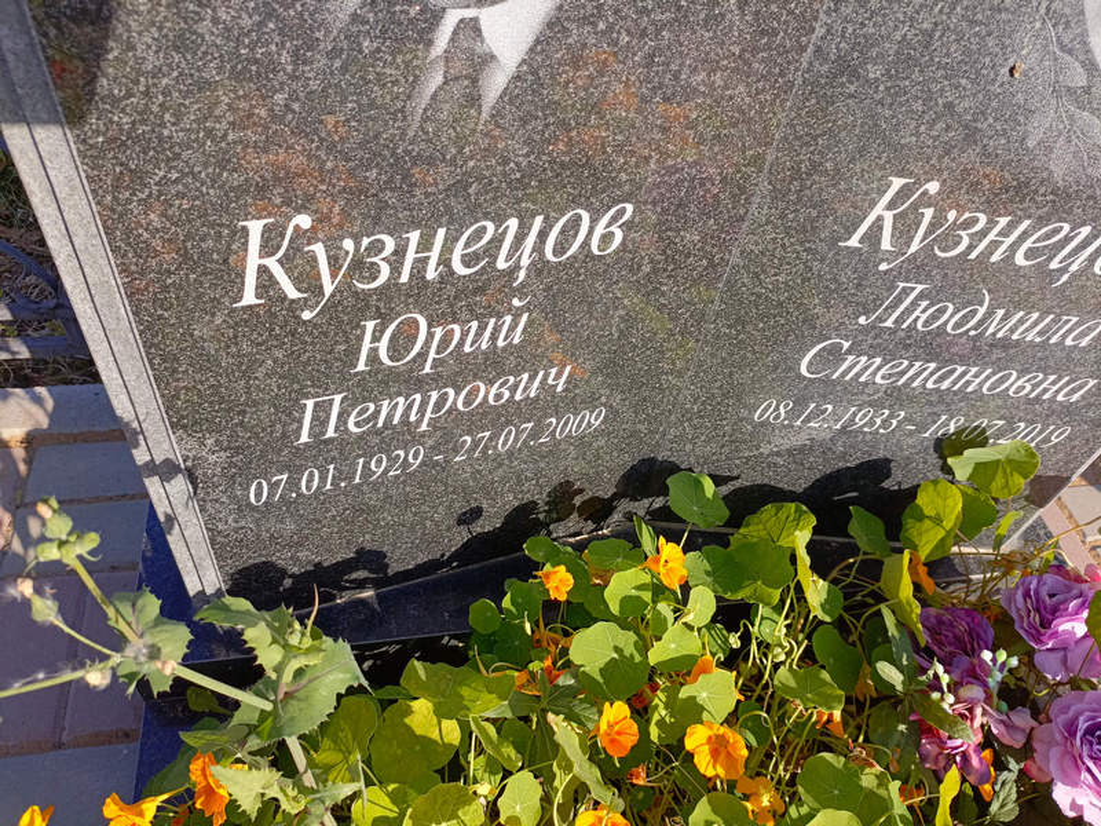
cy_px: 413
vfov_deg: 54.9
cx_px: 550
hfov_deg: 69.4
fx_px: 795
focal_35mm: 25
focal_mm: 4.76
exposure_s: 1/572
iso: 111
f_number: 1.69
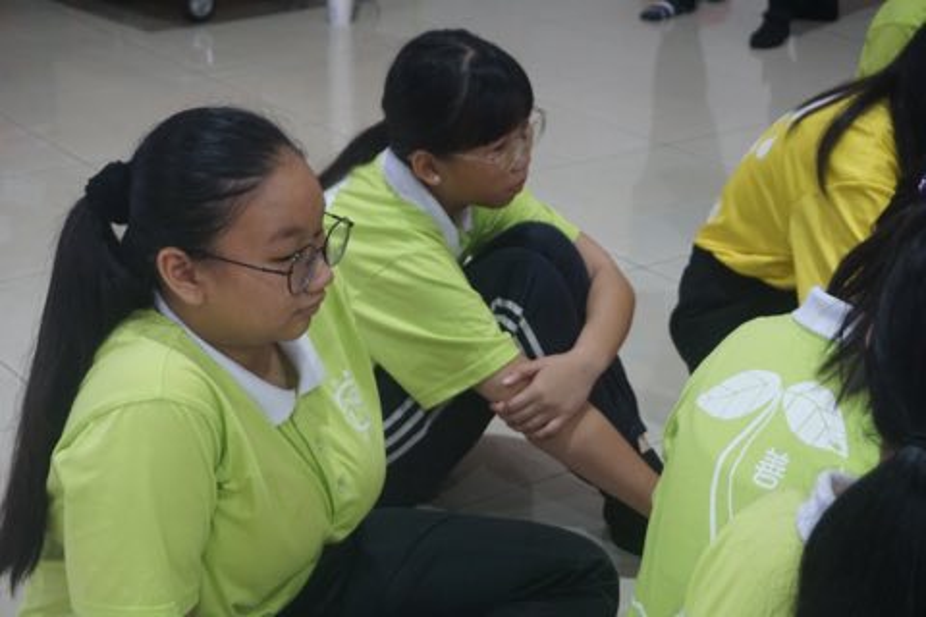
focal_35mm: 66
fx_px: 1698
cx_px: 463
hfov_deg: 30.5
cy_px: 308
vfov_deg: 20.6
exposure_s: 1/160
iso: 2000
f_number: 5.6
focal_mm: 44
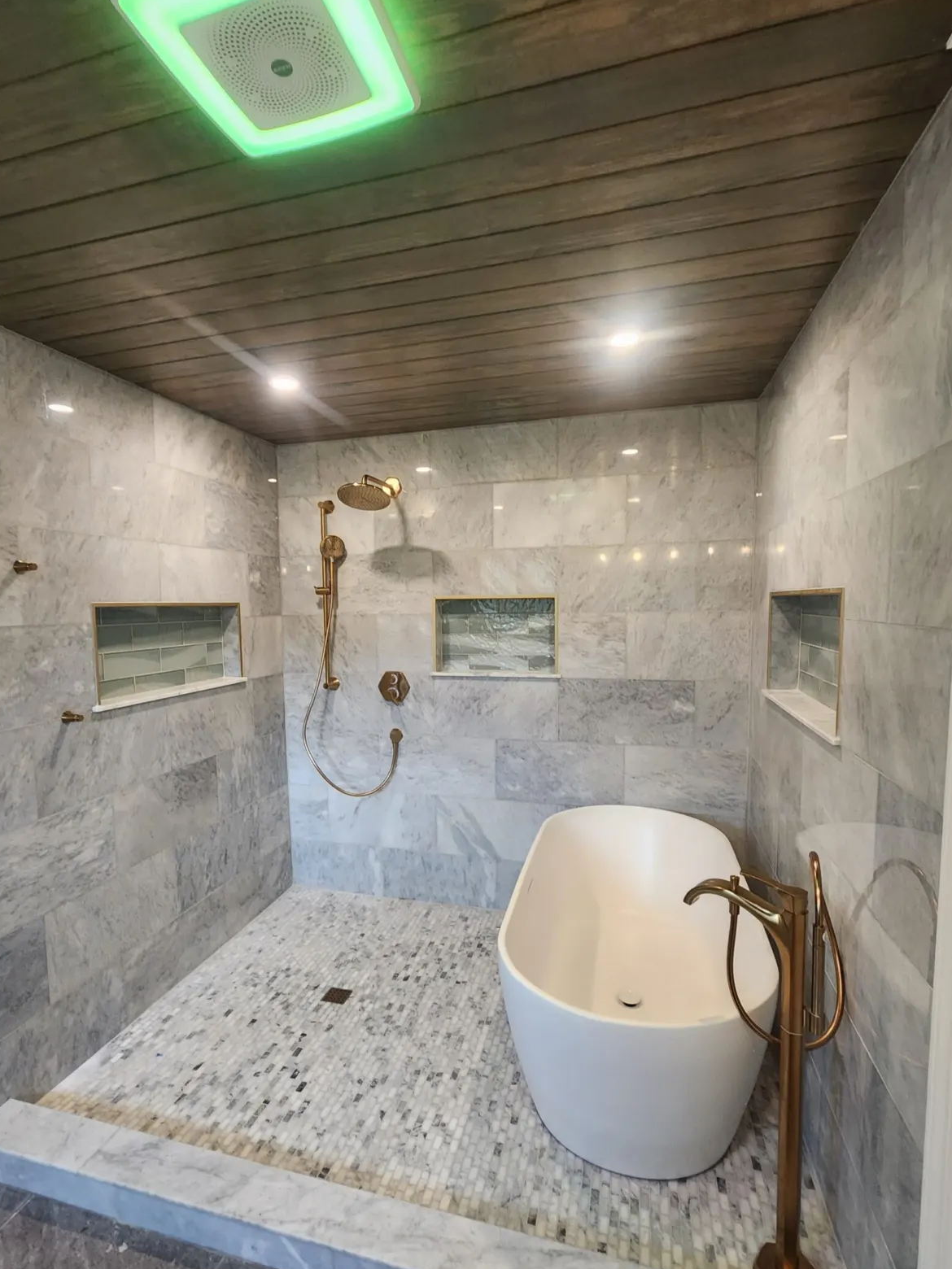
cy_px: 660
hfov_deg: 78.0
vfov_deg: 94.4
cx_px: 450
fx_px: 587
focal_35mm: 16
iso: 250
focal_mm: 2.2
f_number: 2.2
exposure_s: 1/60
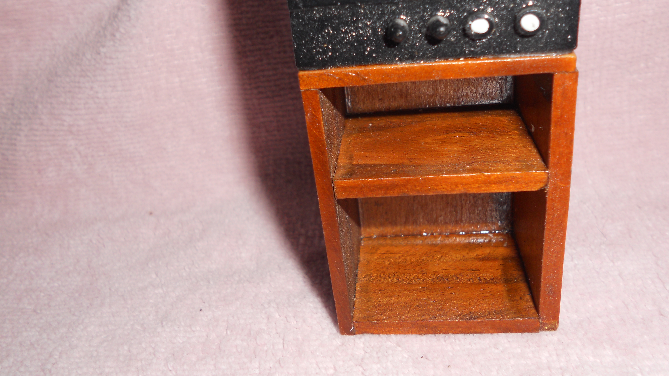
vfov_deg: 33.7
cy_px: 162
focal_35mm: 35
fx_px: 621
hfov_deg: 56.6
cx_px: 335
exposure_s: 1/25
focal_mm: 5.8
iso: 80
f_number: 8.8
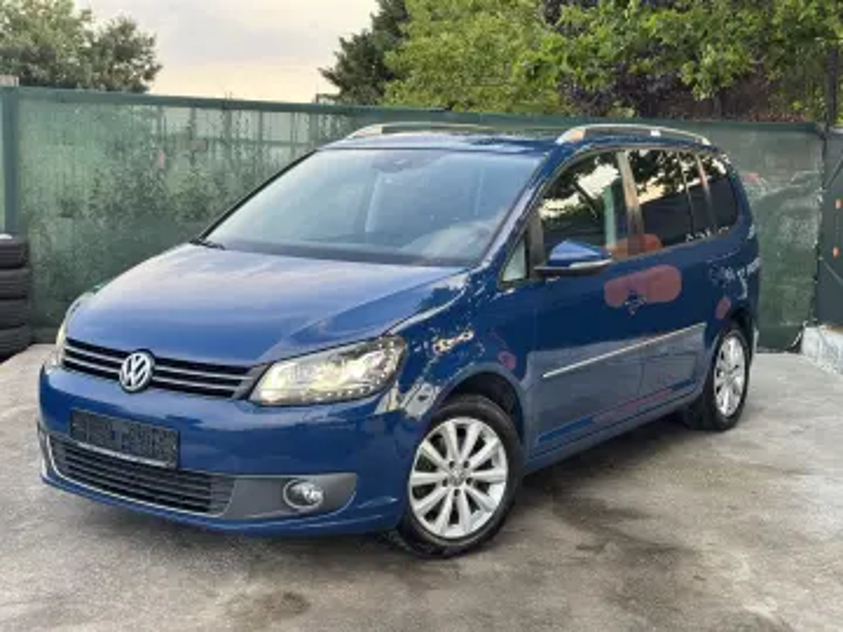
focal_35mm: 48
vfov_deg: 30.3
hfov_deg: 39.7
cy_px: 316
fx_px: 1169
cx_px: 422
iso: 80
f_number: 1.78
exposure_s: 1/123
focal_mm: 6.76
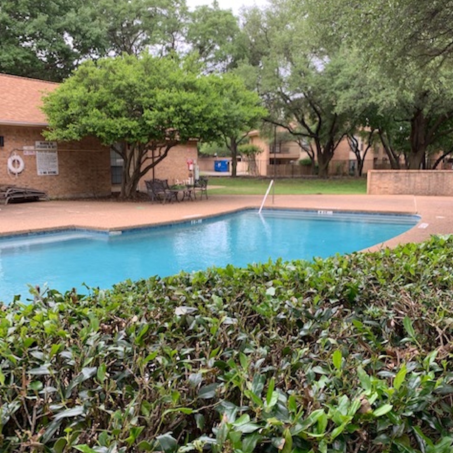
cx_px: 229
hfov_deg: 52.5
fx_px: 459
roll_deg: -0.8
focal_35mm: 31
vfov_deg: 52.5
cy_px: 244
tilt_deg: -9.7
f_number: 1.8
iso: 25
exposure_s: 1/121
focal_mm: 4.25
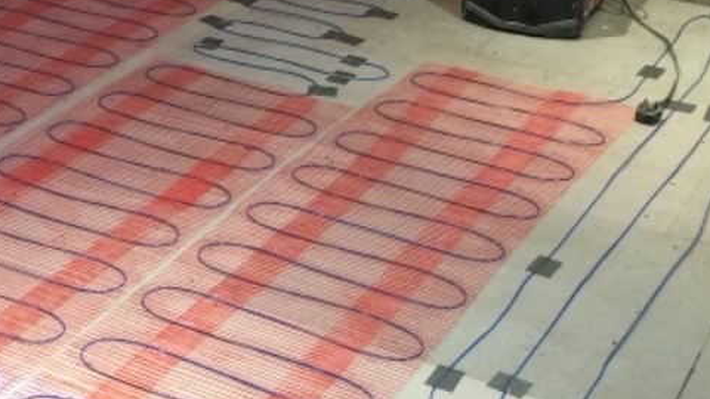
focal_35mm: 79
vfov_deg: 15.3
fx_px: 1487
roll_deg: -0.2
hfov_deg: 26.6
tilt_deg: -27.8
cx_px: 194
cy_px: 194
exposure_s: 1/17
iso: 50
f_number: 2.2
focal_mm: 4.15
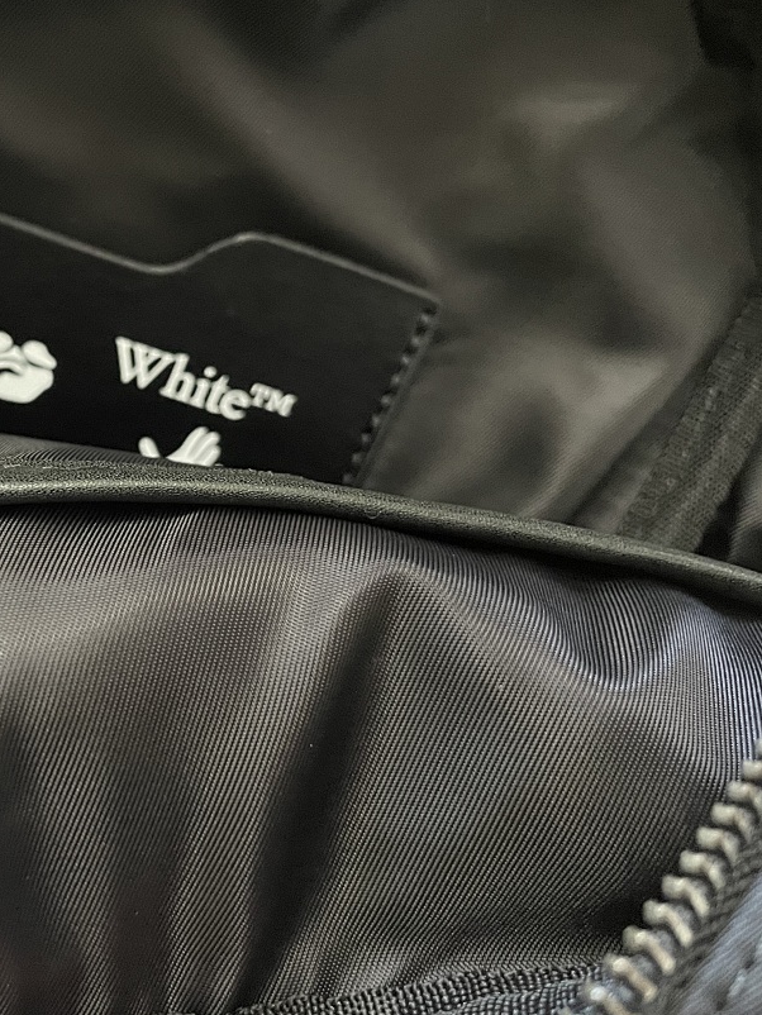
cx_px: 91
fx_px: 1027
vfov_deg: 52.6
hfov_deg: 38.2
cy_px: 508
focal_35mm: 35
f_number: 1.6
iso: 800
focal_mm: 4.2
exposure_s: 1/25
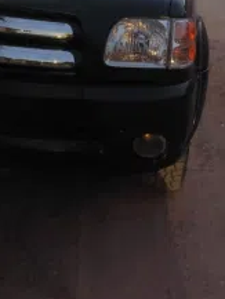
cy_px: 44
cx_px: 95
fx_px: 398
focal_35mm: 46
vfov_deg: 39.0
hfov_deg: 31.5
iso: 2500
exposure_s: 1/14
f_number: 1.8
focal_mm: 5.23
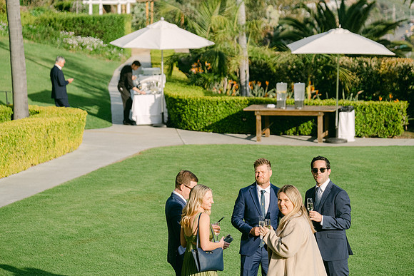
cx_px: 207
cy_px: 138
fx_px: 1449
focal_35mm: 126
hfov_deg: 16.3
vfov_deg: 10.9
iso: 320
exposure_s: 1/4400
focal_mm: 83.8
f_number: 2.8
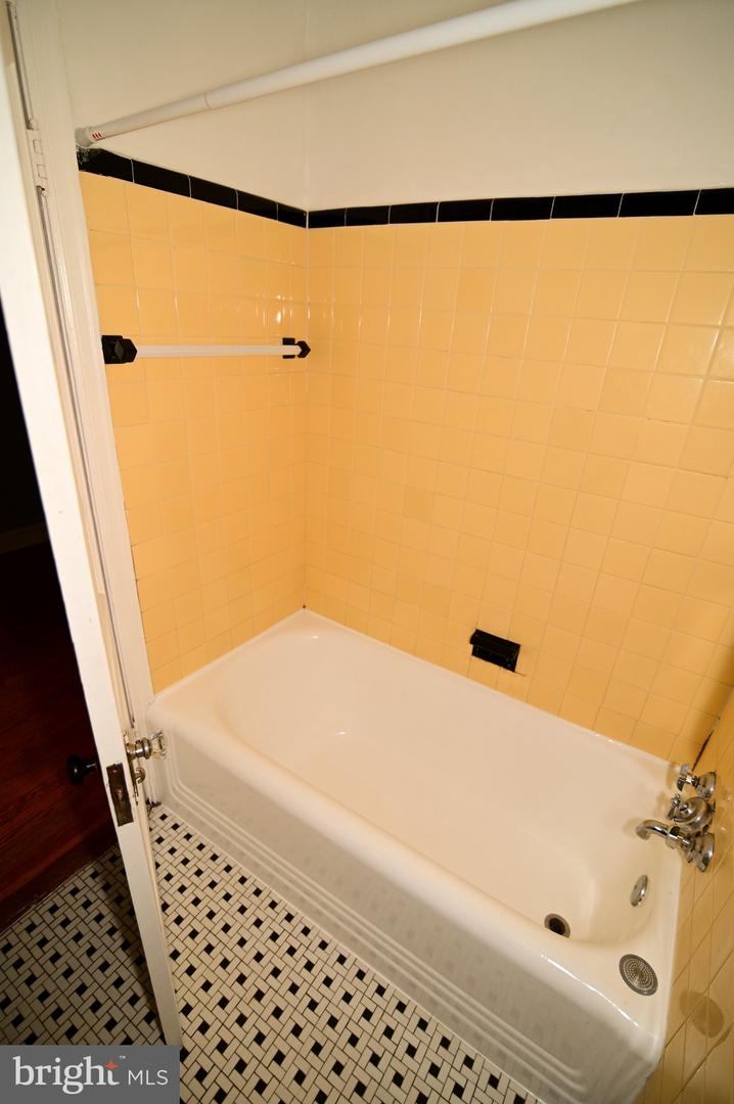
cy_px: 552
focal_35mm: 16
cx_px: 367
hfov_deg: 73.6
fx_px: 490
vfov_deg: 96.8
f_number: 2.8
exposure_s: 1/60
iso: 400
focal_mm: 16
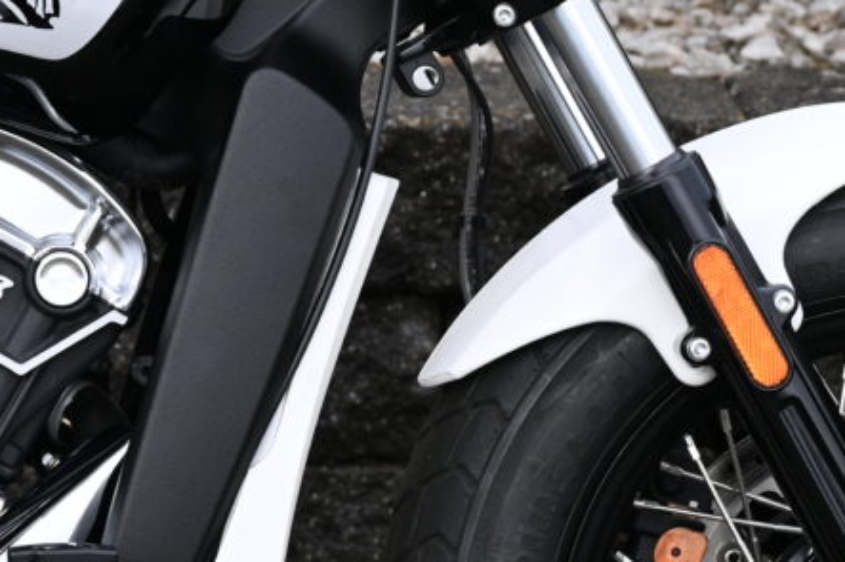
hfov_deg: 8.5
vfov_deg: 5.8
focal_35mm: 237
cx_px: -330
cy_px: 313
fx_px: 5561
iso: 90
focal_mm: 41
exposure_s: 1/320
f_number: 3.5
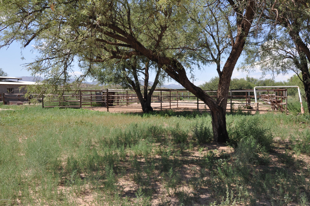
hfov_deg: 53.2
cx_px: 155
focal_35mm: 36
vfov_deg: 36.8
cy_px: 103
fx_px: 310
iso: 200
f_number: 9
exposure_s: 1/320
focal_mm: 24
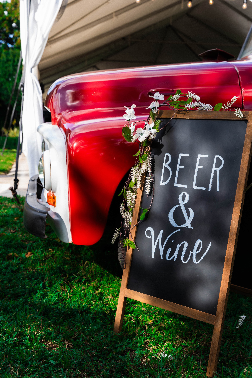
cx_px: 126
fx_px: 516
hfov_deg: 27.5
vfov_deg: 40.3
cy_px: 189
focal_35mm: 49
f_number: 5.6
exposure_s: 1/160
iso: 80
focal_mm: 49.1
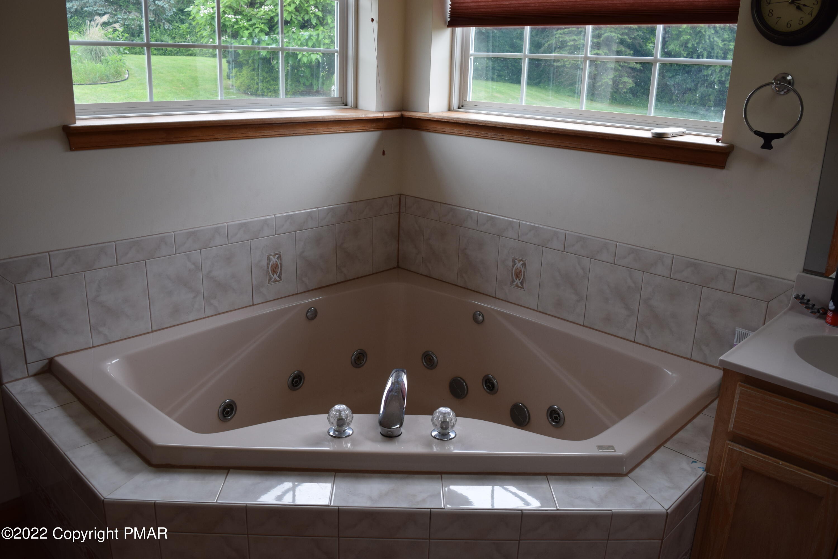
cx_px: 419
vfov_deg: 43.6
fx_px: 698
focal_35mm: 30
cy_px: 280
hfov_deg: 61.9
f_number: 5
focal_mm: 20
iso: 400
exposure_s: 1/100
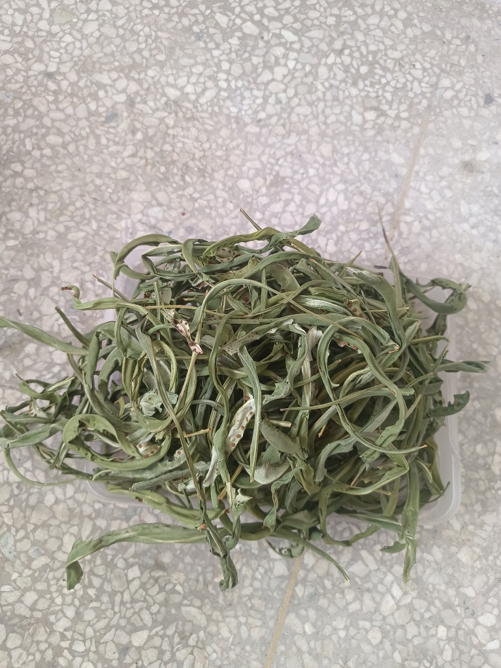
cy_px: 322
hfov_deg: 56.8
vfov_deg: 71.6
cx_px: 246
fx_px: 463
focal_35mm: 24
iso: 764
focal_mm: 5.59
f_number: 1.88
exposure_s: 1/50
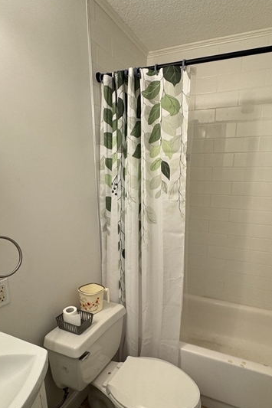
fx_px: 238
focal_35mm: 21
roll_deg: -1.0
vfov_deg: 80.7
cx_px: 161
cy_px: 233
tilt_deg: -15.8
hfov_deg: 59.1
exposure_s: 1/120
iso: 100
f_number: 2.2
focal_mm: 2.22
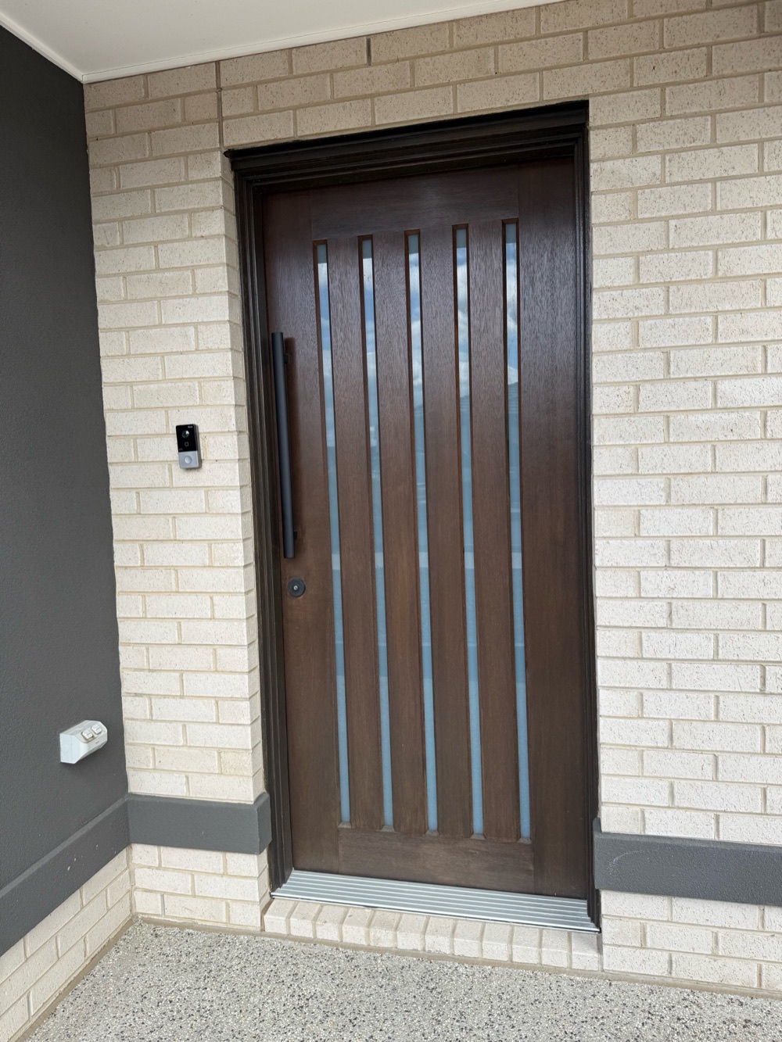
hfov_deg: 56.8
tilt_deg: -0.7
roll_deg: +0.3
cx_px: 391
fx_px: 723
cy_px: 521
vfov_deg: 71.6
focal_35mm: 24
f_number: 1.78
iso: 80
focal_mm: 6.76
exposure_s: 1/1437
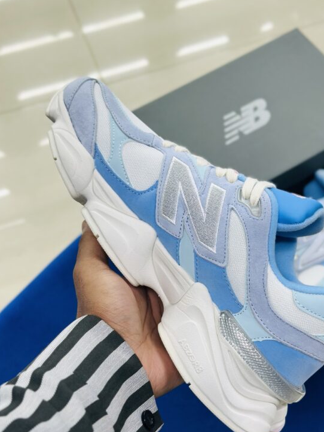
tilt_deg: -59.7
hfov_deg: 23.6
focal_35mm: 62
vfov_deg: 31.1
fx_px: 773
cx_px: 195
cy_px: 256
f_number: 1.78
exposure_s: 1/129
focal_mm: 6.86
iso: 64
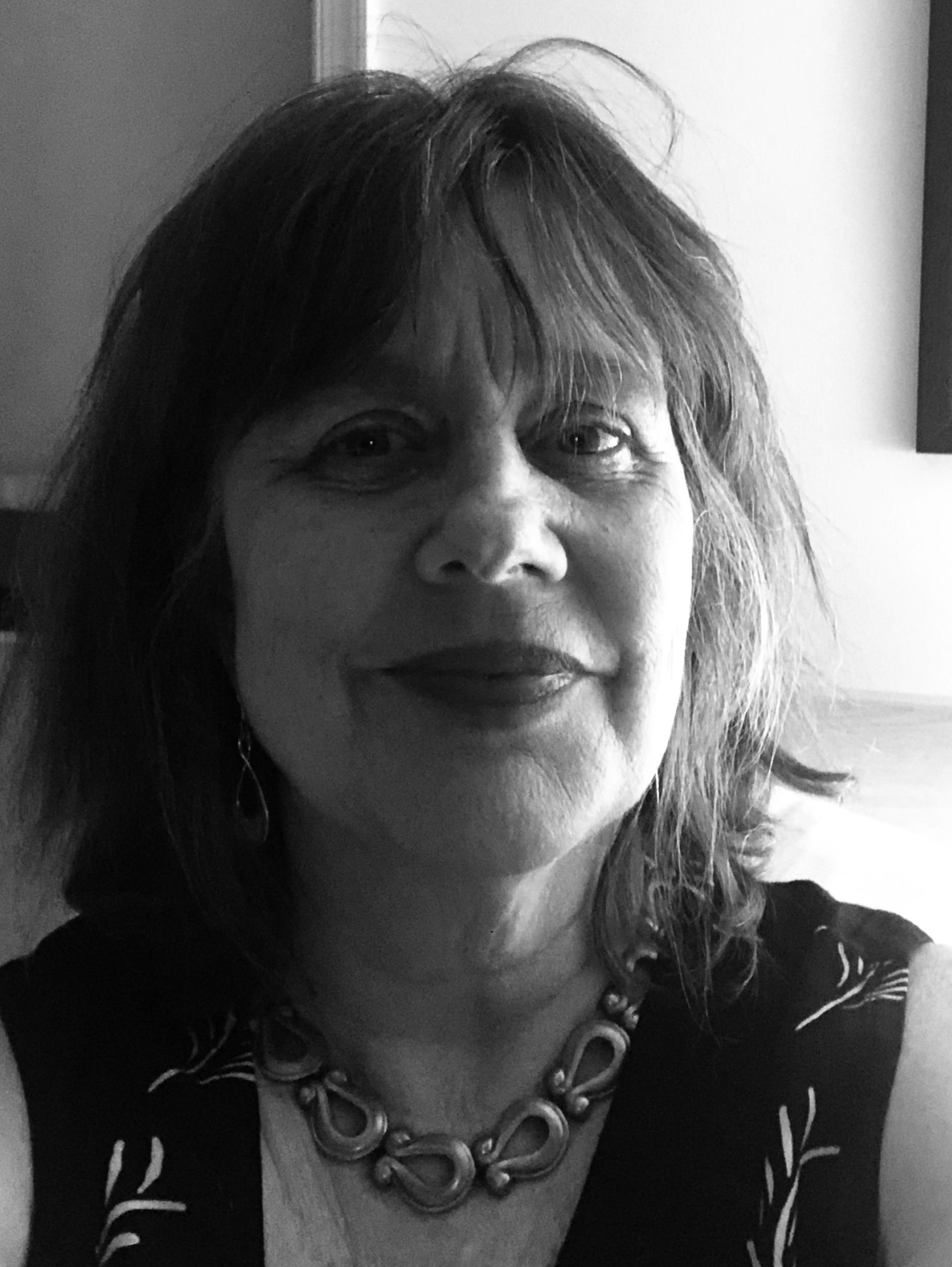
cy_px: 459
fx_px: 1611
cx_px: 586
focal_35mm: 44
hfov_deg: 32.8
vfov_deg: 42.5
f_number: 2.2
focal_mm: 2.87
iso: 640
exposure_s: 1/20
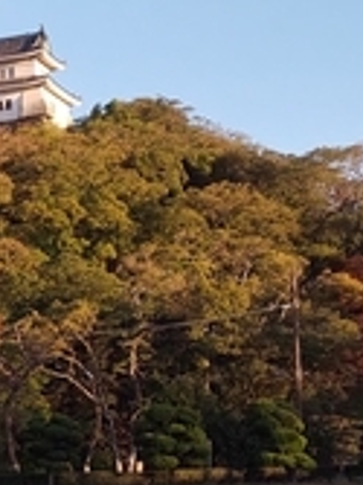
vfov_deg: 20.4
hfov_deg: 14.0
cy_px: 325
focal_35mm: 96
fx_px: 1344
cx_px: -253
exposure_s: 1/298
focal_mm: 3.45
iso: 28
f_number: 1.94
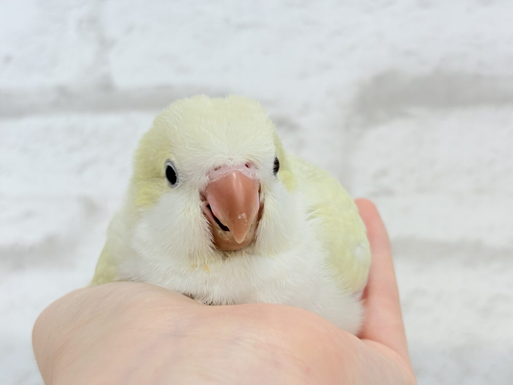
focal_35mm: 52
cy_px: 192
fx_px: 771
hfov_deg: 36.8
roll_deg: +1.4
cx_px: 256
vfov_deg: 28.0
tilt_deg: -2.6
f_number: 1.6
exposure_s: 1/50
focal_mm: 5.96
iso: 25
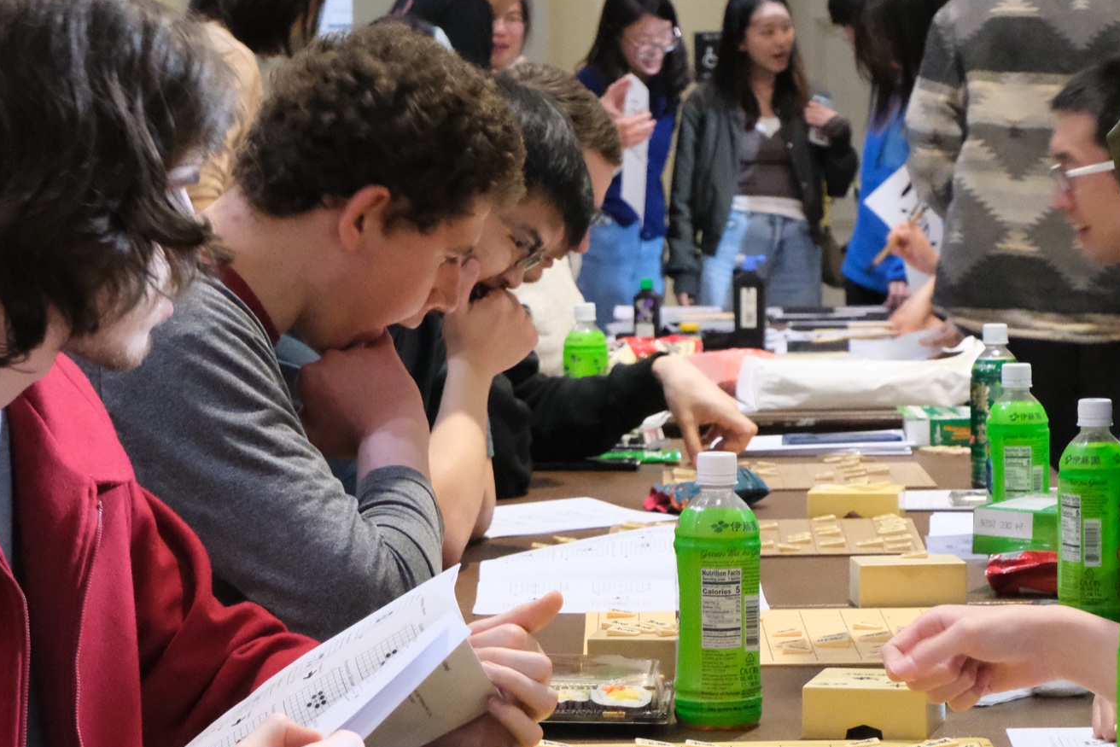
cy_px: 420
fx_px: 3267
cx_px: 696
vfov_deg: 13.0
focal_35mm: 105
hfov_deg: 19.4
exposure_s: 1/25
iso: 12800
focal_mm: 35.3
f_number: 5
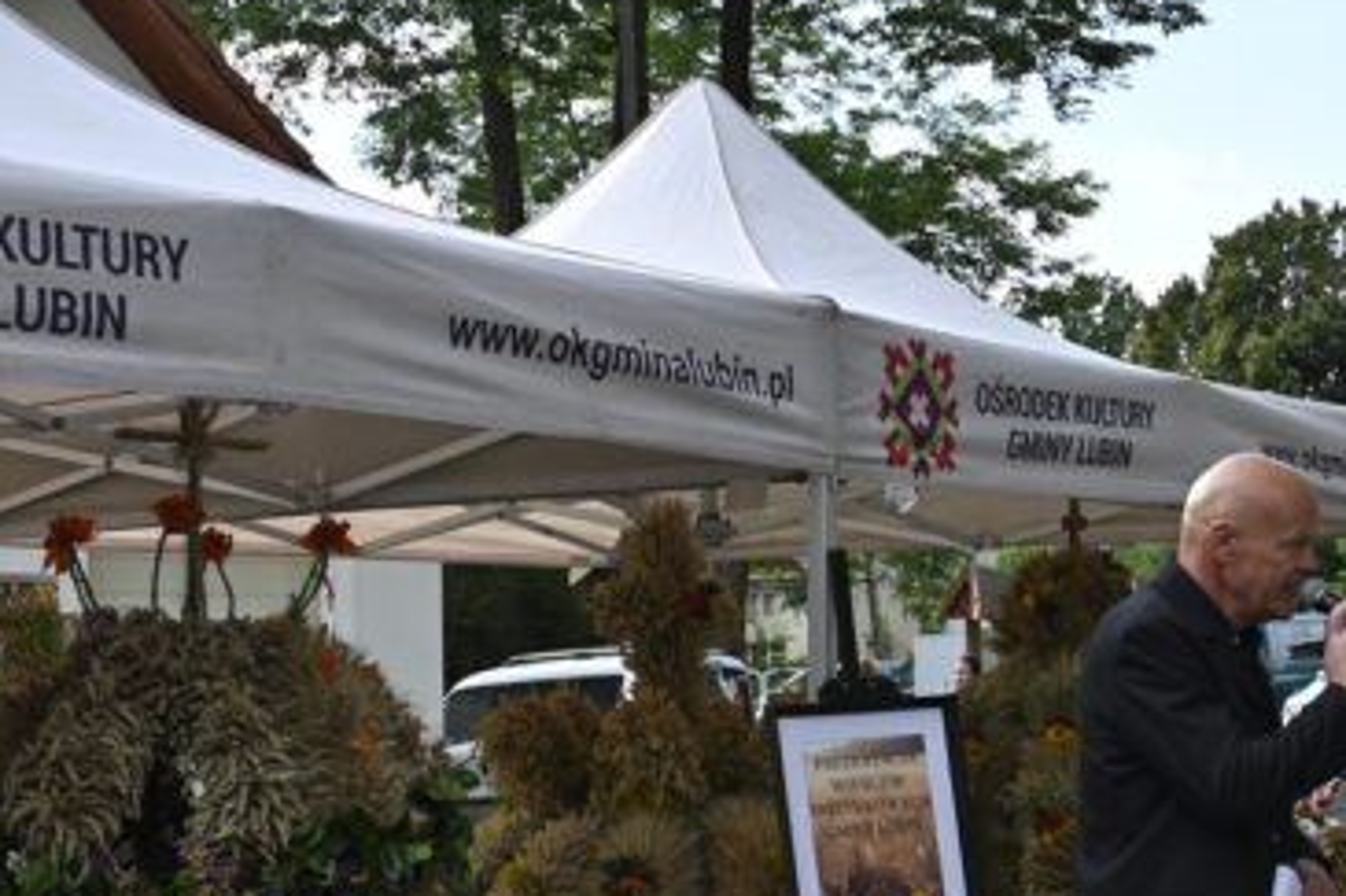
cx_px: 690
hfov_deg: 29.3
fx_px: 2579
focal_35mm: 69
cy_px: 682
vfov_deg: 19.6
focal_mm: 28
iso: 125
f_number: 5.6
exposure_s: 1/250
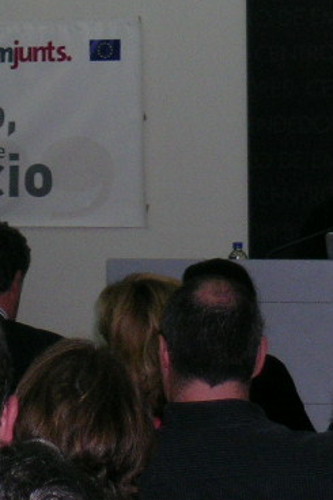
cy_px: 96
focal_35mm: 188
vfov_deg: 10.9
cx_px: 217
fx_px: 2611
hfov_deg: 7.3
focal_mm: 13.5
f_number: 3.8
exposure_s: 1/121
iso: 112
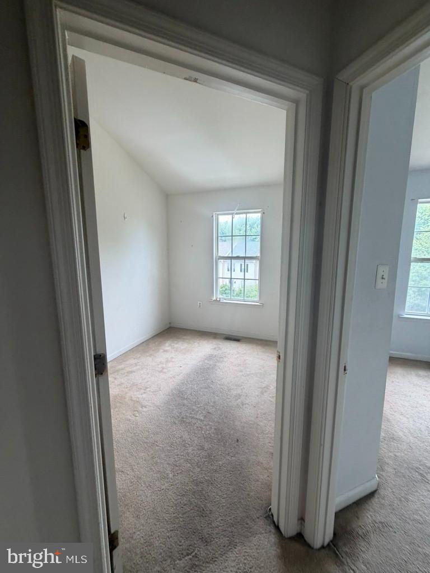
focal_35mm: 14
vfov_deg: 102.1
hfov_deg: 85.7
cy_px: 286
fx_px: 232
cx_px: 215
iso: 160
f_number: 2.2
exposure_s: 1/121
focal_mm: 2.22
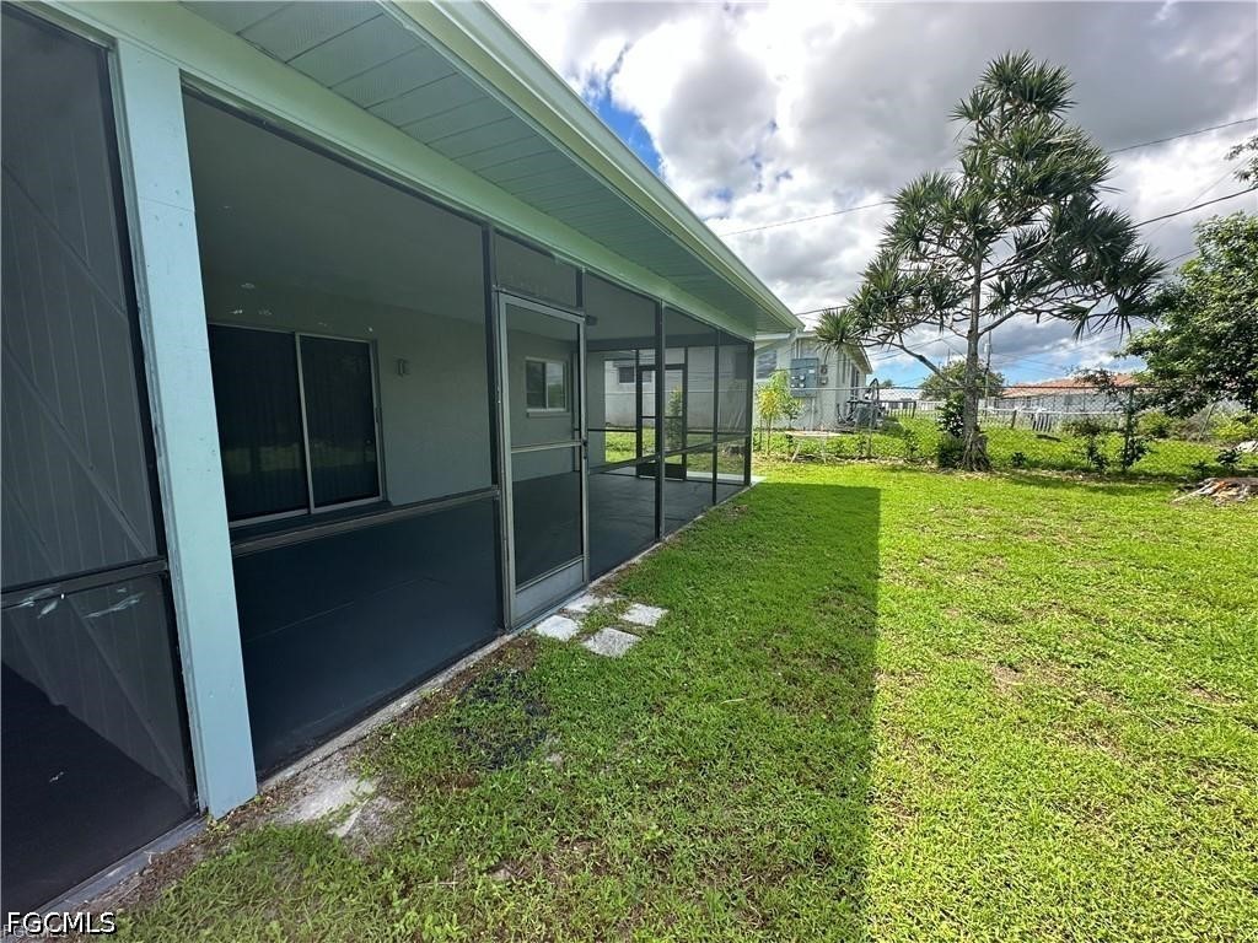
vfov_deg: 85.7
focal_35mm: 14
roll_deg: -1.1
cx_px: 629
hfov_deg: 102.1
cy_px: 472
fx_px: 509
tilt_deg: -6.5
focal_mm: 2.22
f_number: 2.2
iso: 40
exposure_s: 1/438
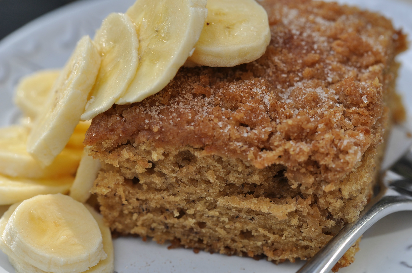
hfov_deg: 22.6
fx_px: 1029
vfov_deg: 15.1
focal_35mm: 90
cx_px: 206
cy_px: 136
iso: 200
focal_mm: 60
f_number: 8
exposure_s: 1/400
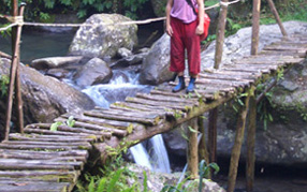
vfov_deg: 13.0
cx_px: 175
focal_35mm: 100
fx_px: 837
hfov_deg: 20.8
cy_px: 32
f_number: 3.1
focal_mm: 8.2
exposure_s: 1/13
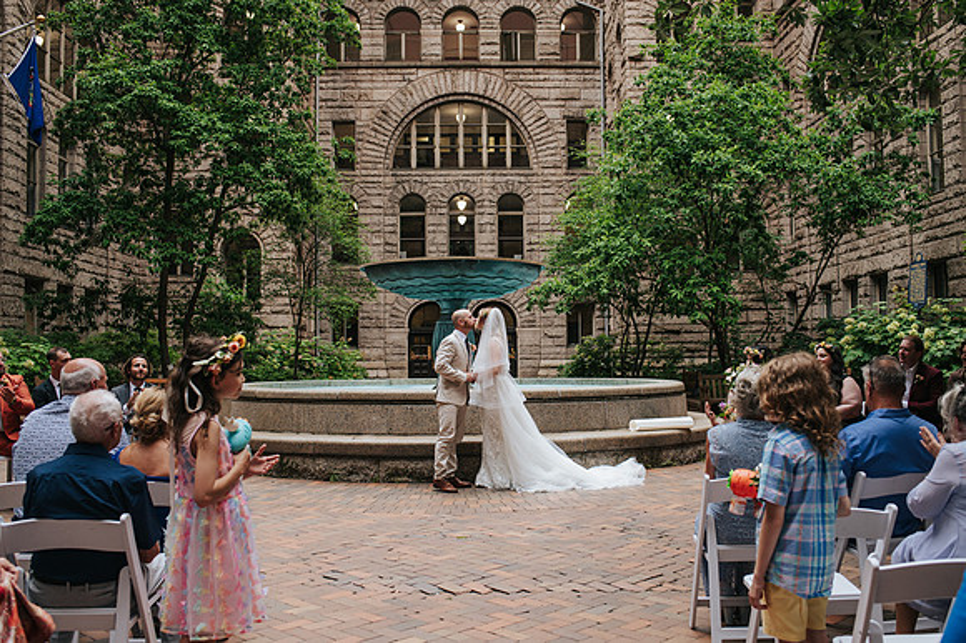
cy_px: 321
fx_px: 977
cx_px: 492
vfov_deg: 36.4
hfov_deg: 52.6
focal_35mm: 36
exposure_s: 1/400
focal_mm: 35
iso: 800
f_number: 4
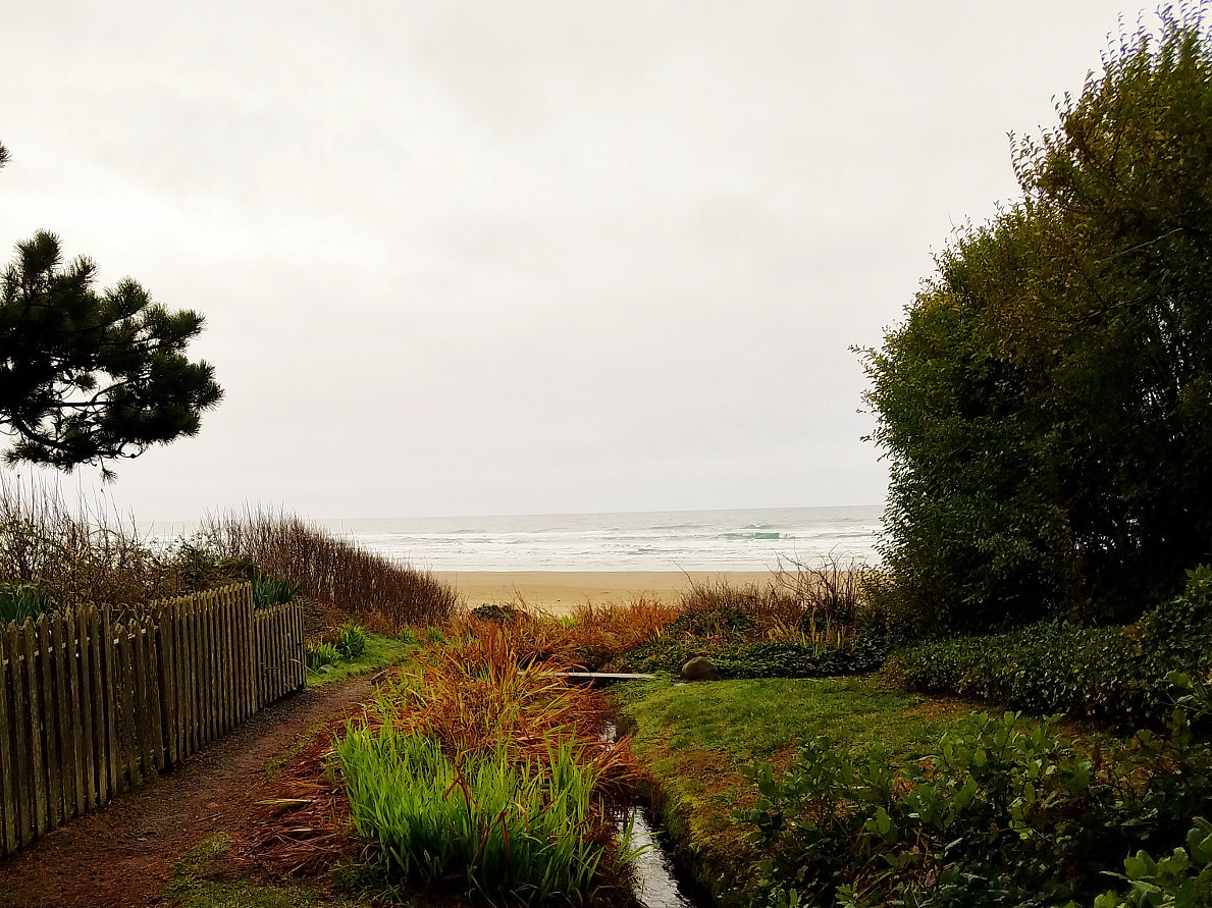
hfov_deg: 52.0
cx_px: 442
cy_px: 600
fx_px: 1225
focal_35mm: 35
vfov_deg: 40.2
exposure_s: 1/228
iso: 50
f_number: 1.7
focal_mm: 4.2
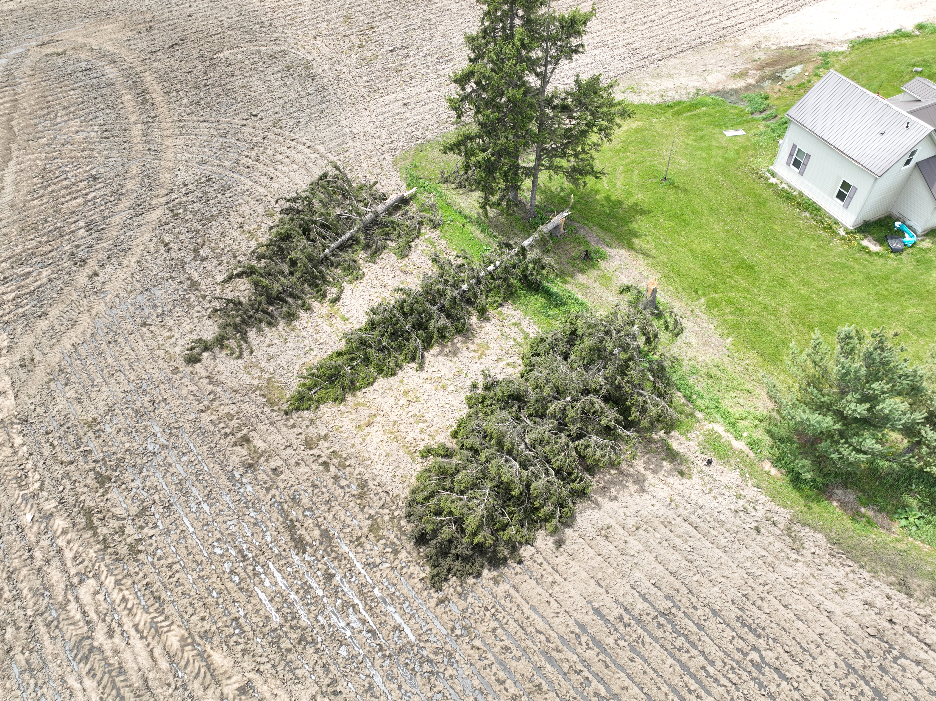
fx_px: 649
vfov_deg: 56.8
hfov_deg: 71.6
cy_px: 350
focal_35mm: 24
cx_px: 468
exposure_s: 1/640
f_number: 2.8
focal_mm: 12.29
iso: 110
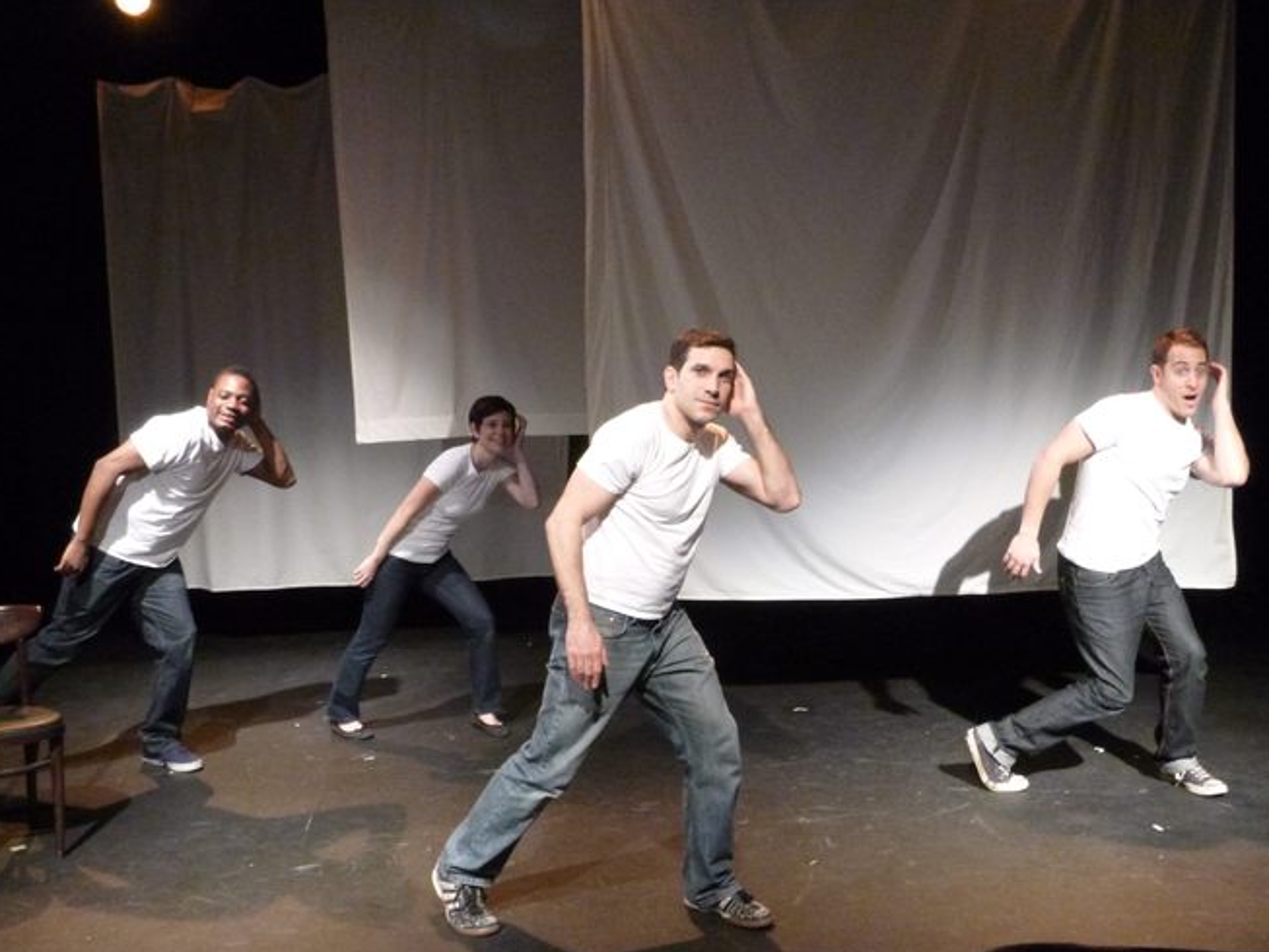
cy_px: 485
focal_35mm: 39
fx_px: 1430
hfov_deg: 47.9
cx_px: 624
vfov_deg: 36.8
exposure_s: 1/13
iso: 800
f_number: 4.5
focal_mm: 6.8
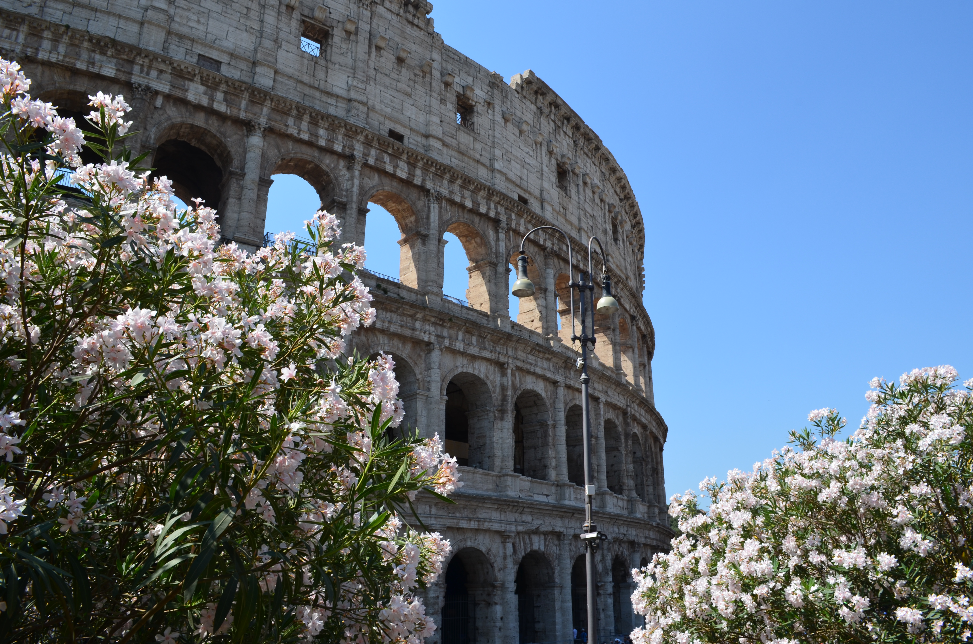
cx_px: 486
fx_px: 728
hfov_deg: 67.5
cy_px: 322
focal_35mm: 27
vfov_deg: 47.7
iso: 160
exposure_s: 1/125
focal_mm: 18
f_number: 11
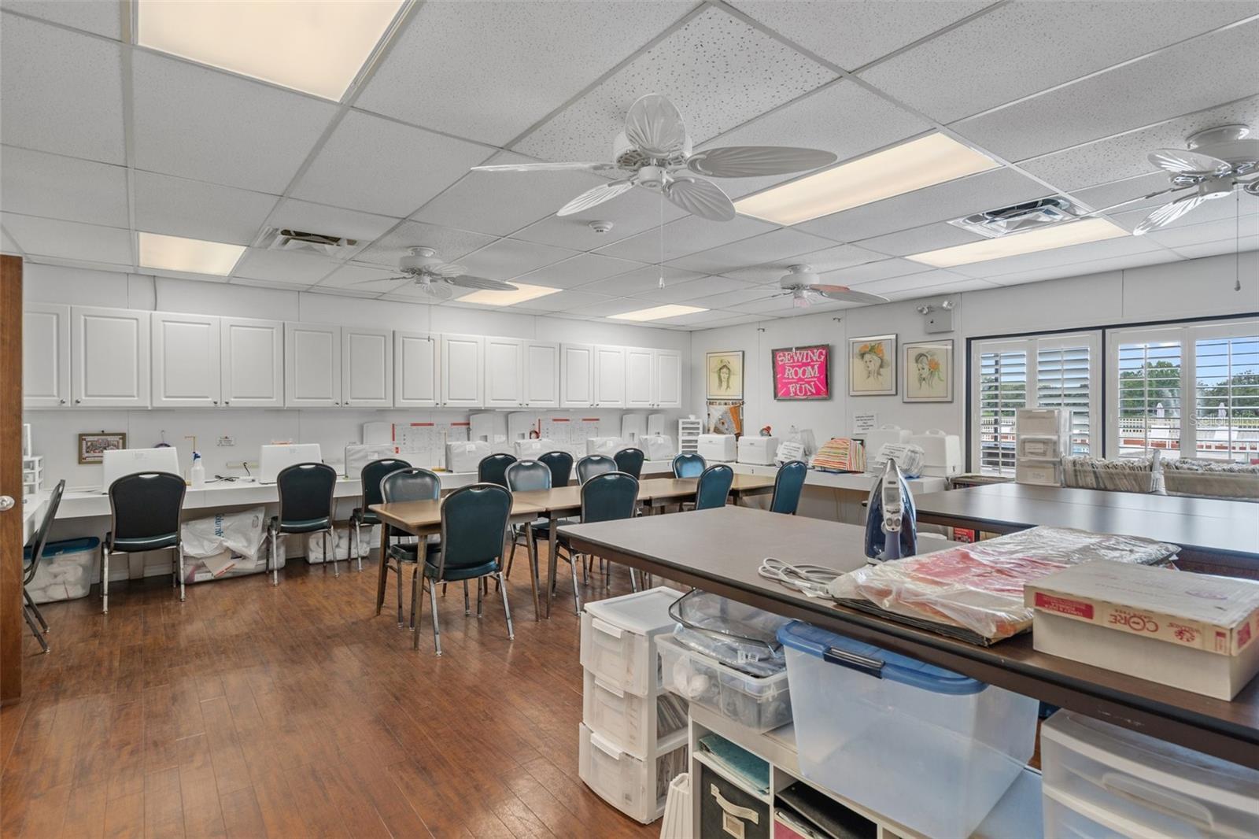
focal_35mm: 18
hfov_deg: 90.0
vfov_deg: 67.4
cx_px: 630
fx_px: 629
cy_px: 420
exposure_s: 1/4
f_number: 8
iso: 320
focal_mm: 18
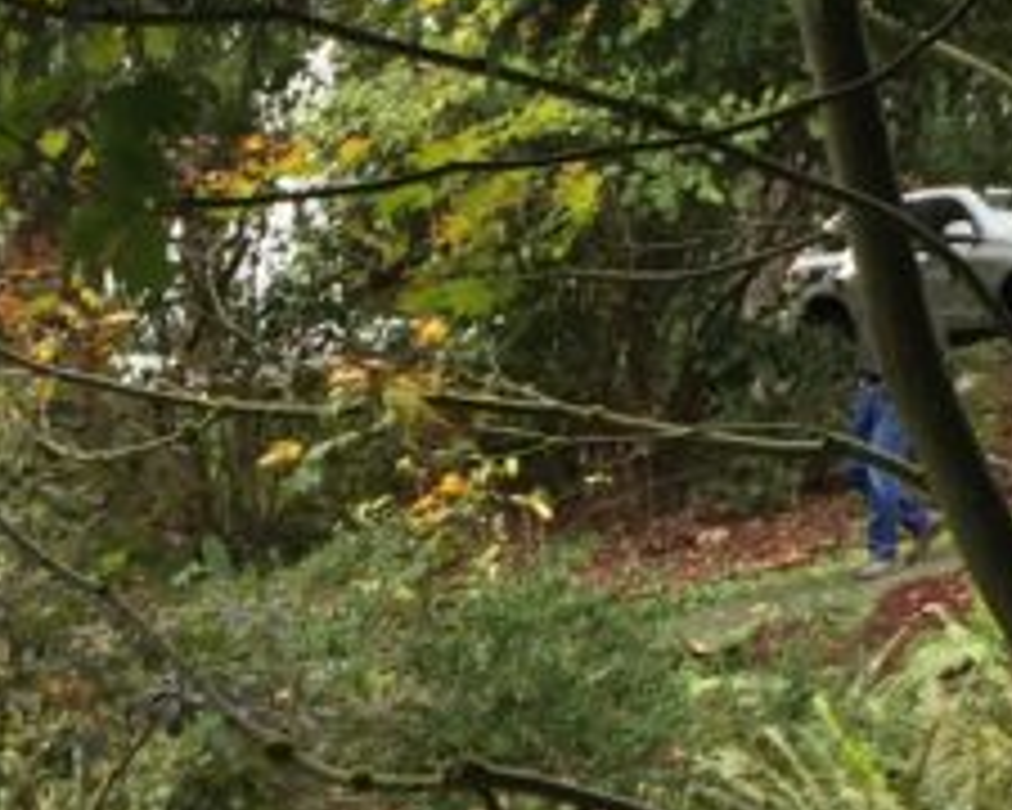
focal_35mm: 129
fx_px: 3864
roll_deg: +0.0
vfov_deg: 11.8
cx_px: -36
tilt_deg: -2.2
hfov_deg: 14.6
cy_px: 927
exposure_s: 1/120
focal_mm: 4.15
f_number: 2.2
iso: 40
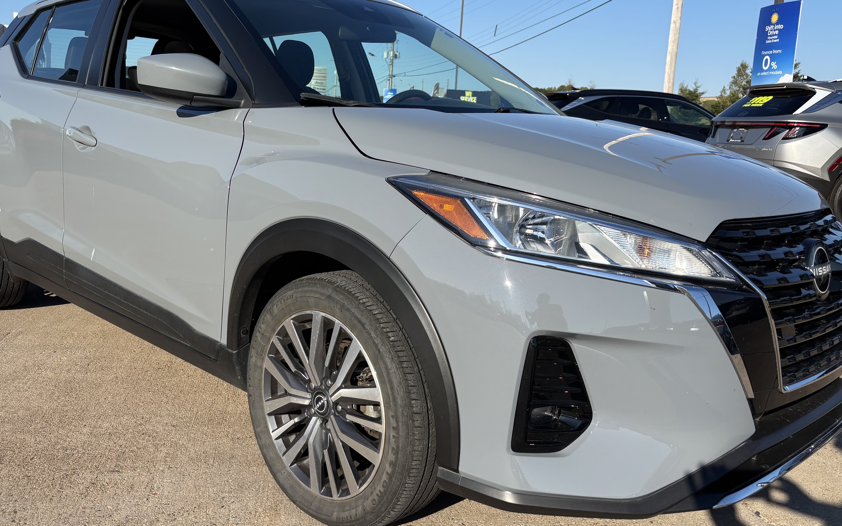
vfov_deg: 37.3
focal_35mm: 34
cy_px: 246
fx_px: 780
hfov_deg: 56.4
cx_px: 350
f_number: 1.6
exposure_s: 1/2933
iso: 50
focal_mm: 5.96
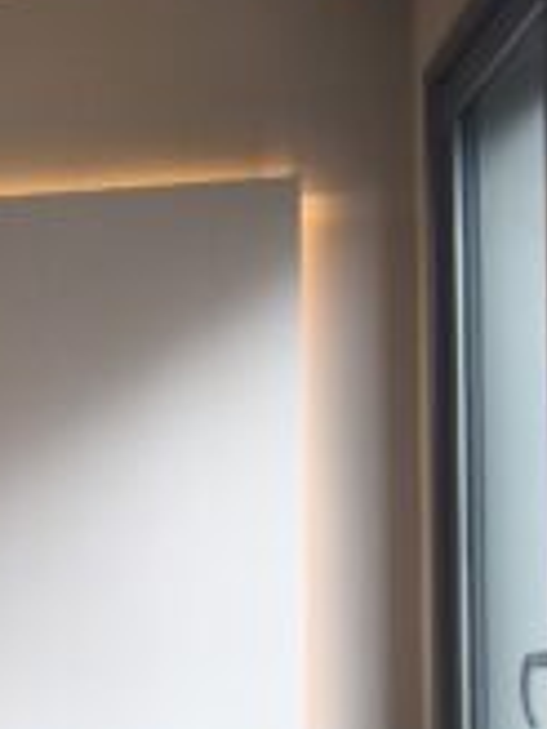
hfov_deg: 23.0
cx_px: -200
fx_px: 1159
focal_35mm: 55
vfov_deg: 34.8
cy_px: 445
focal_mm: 1.91
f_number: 2.2
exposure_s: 1/50
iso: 250
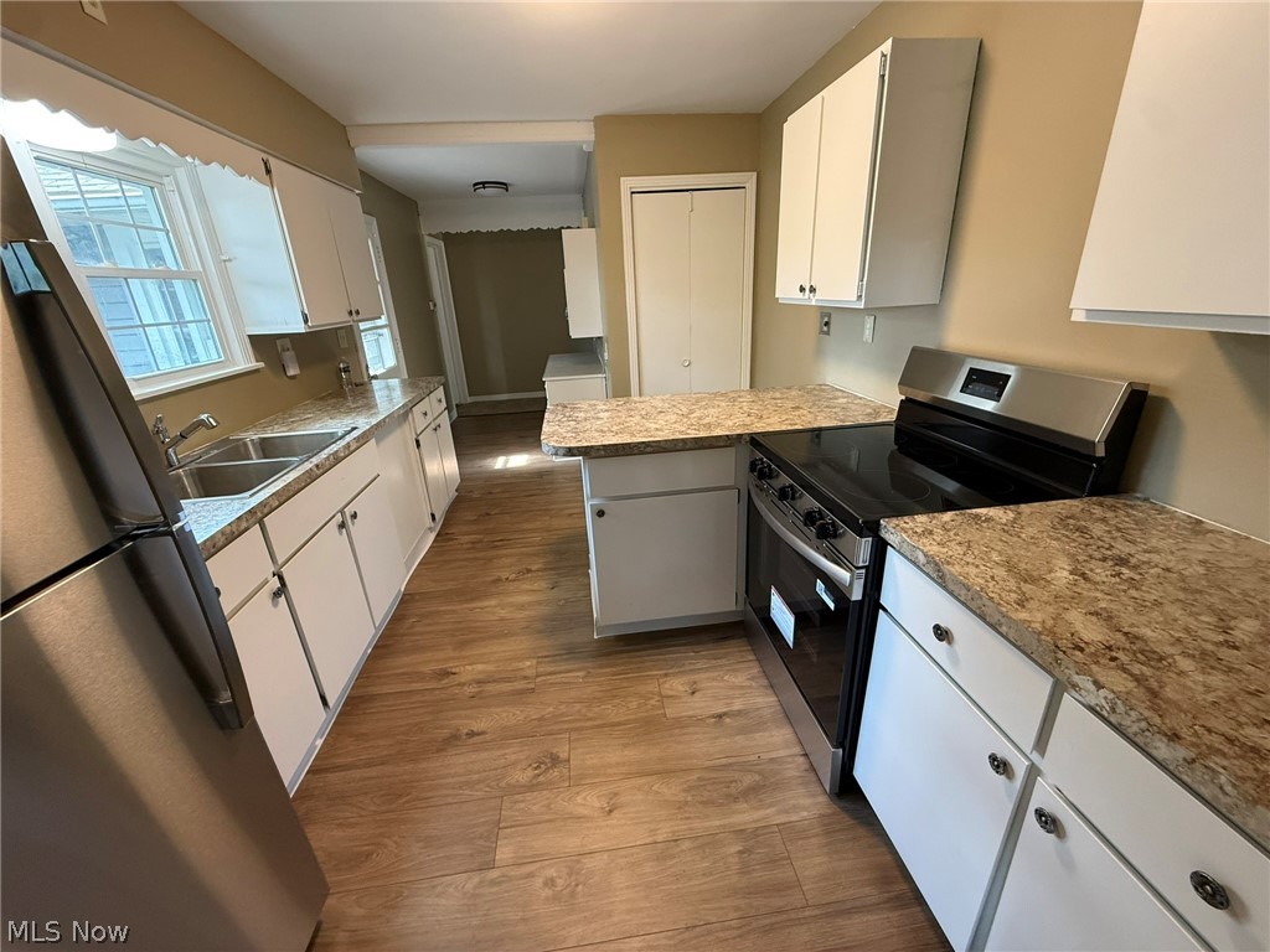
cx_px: 635
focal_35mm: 14
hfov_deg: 102.1
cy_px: 476
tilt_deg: -19.6
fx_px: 514
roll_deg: +2.5
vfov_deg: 85.7
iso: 320
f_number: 2.2
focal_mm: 2.22
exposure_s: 1/60
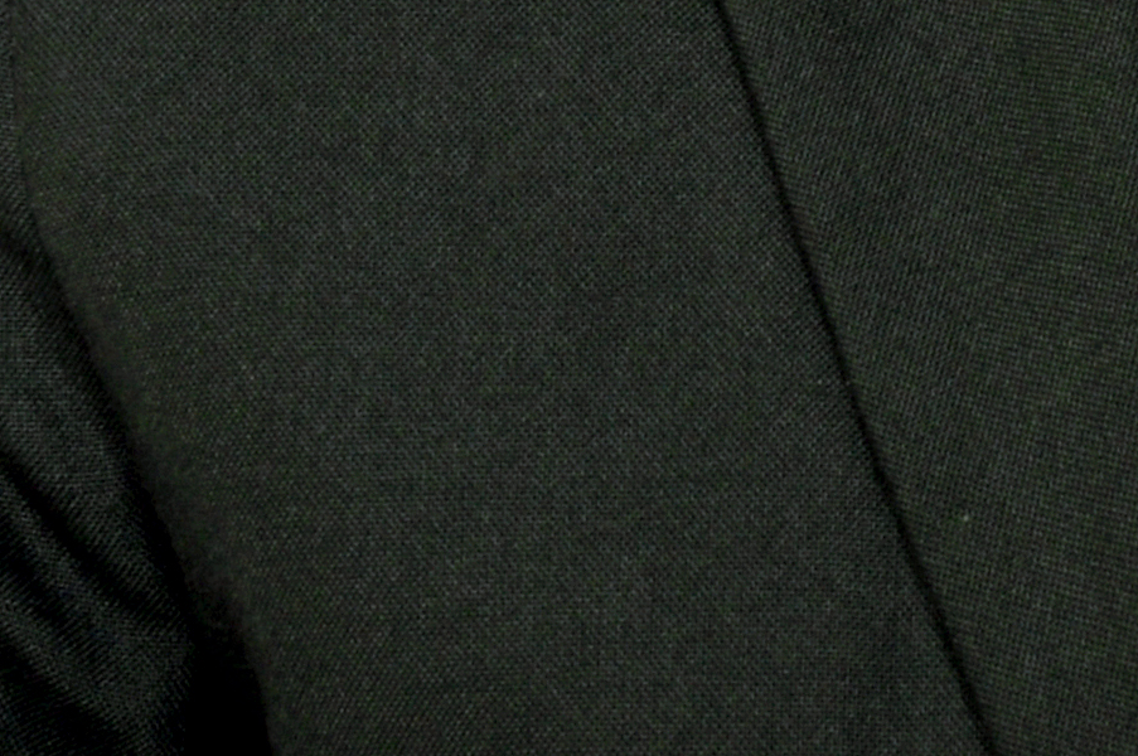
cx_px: 1325
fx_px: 20683
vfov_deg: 2.1
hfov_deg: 3.1
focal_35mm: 655
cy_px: -1012
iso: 200
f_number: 11
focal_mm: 92
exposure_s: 1/160
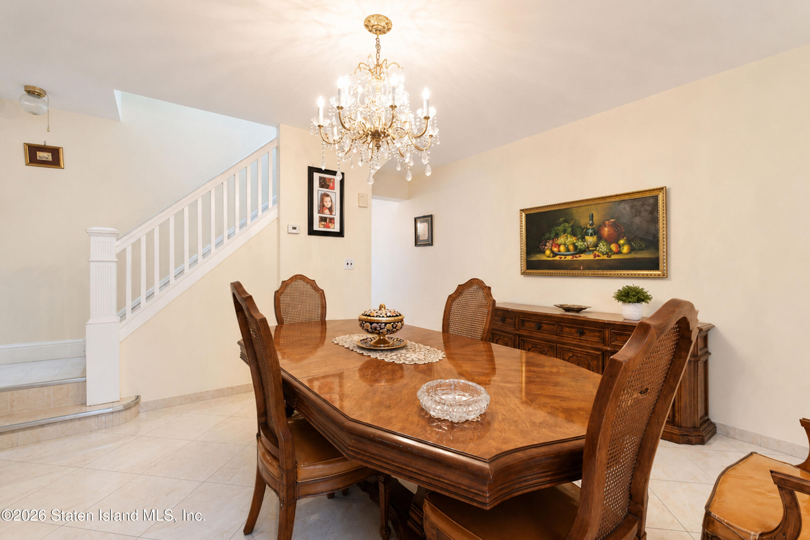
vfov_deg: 77.3
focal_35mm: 15
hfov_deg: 100.4
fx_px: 337
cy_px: 270
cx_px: 405
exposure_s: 1/50
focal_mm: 10
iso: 2000
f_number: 5.6
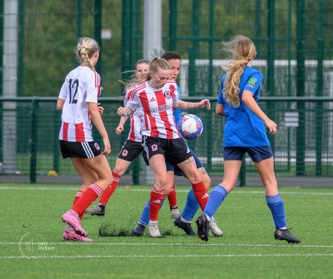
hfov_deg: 2.2
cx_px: 171
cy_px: 110
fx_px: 8783
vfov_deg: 1.8
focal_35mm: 874
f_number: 5.6
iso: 1400
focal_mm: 400
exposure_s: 1/2500
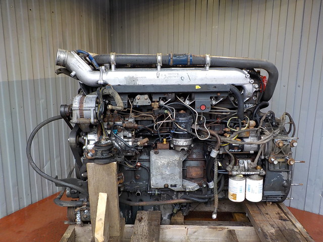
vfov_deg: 46.8
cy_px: 121
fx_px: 280
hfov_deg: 60.0
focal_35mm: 30
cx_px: 162
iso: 125
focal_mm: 4.1
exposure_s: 1/40
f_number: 3.3
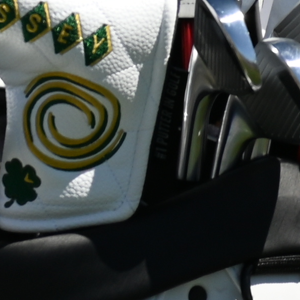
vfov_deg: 0.6
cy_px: -581
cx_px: -514
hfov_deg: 0.6
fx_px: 29239
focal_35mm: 2982
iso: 100
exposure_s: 1/640
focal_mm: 250
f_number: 6.3
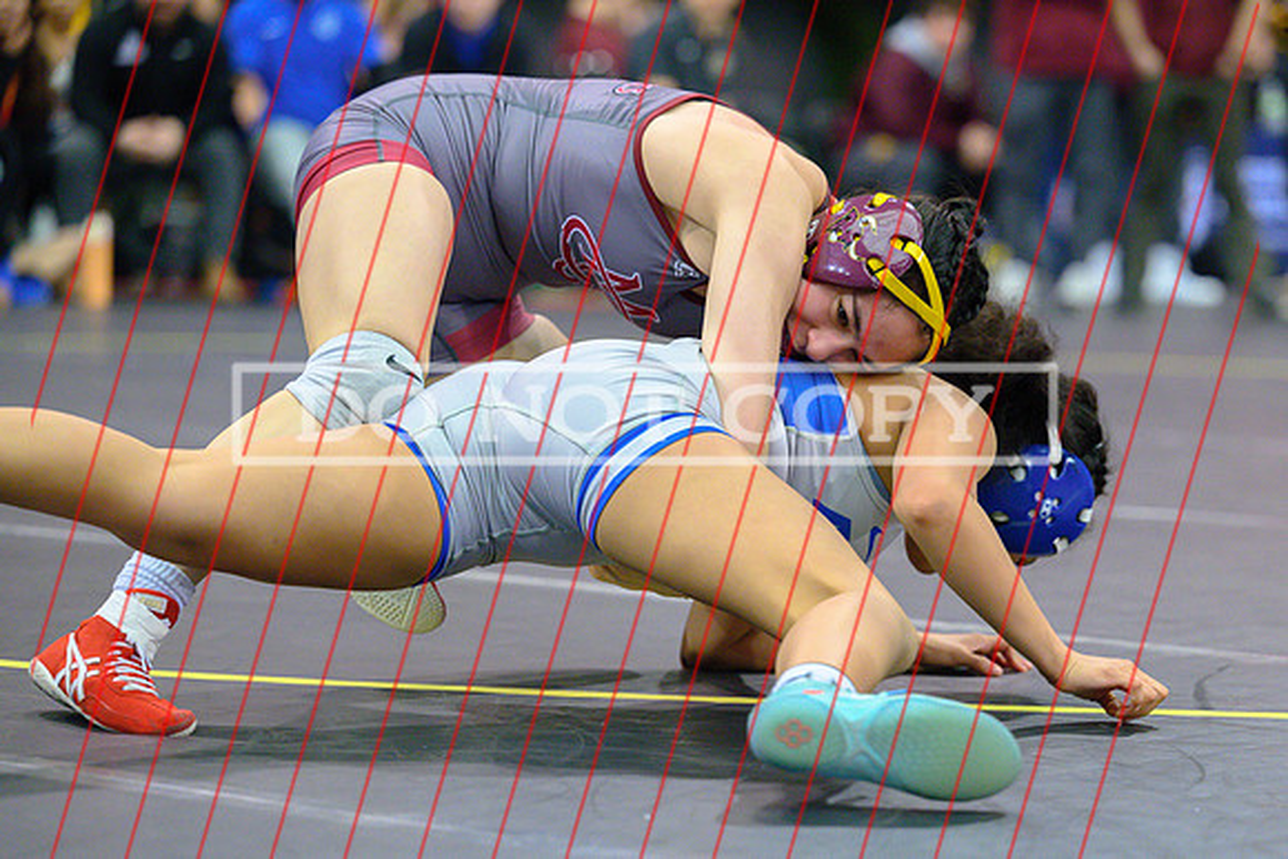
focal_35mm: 135
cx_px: 748
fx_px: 4813
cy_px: 462
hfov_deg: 15.2
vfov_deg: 10.2
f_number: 3.2
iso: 5600
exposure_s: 1/800
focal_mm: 115
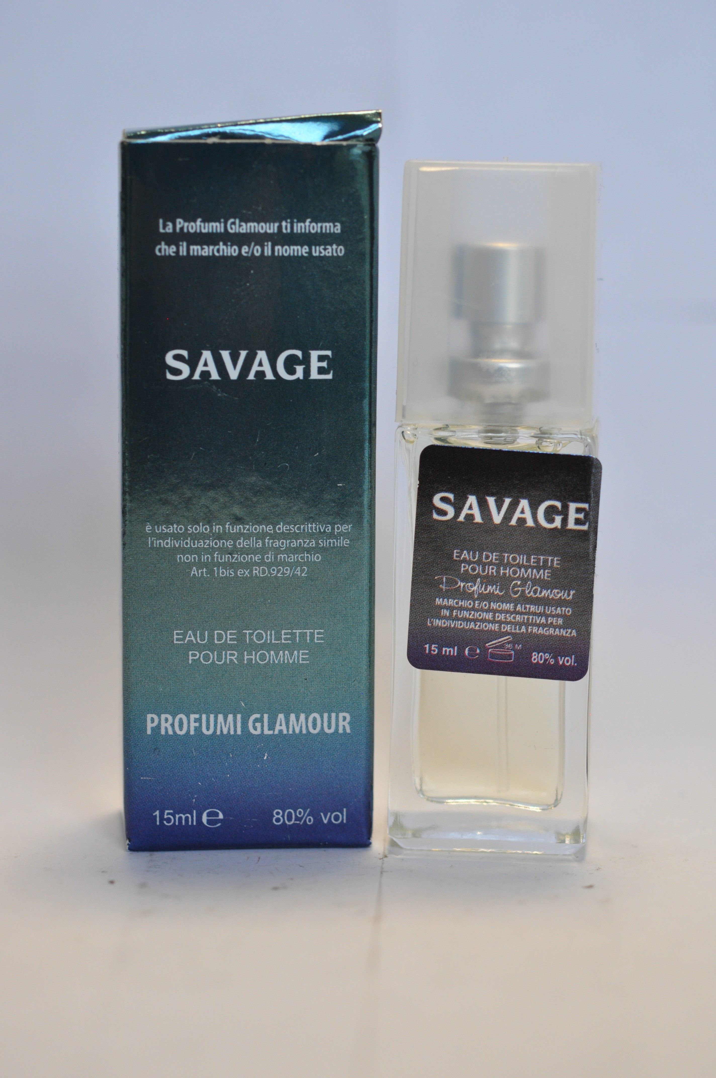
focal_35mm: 90
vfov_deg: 22.6
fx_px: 2692
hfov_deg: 15.2
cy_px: 539
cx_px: 358
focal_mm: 60
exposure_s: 1/250
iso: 800
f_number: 4
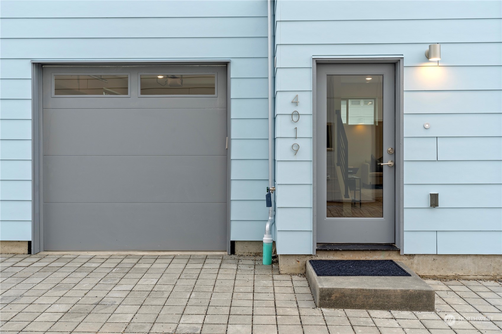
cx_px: 251
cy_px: 167
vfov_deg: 37.8
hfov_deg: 54.4
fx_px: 488
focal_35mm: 35
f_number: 8
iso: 320
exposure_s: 1/25
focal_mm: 35
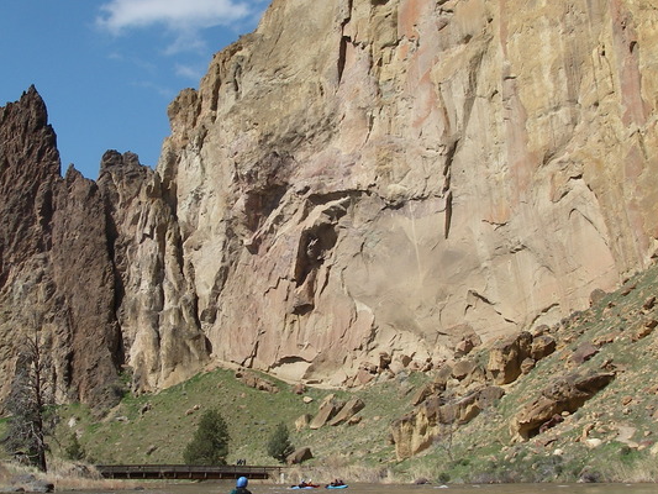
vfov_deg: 25.7
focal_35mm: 57
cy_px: 251
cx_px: 277
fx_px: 1084
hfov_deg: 33.7
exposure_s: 1/250
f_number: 6.6
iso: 64
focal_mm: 6.3
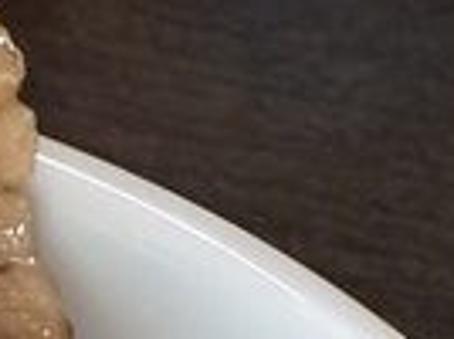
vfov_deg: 9.2
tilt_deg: -50.1
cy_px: 785
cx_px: -564
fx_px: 1911
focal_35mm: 146
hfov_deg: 11.6
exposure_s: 1/99
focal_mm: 2.22
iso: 160
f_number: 2.2
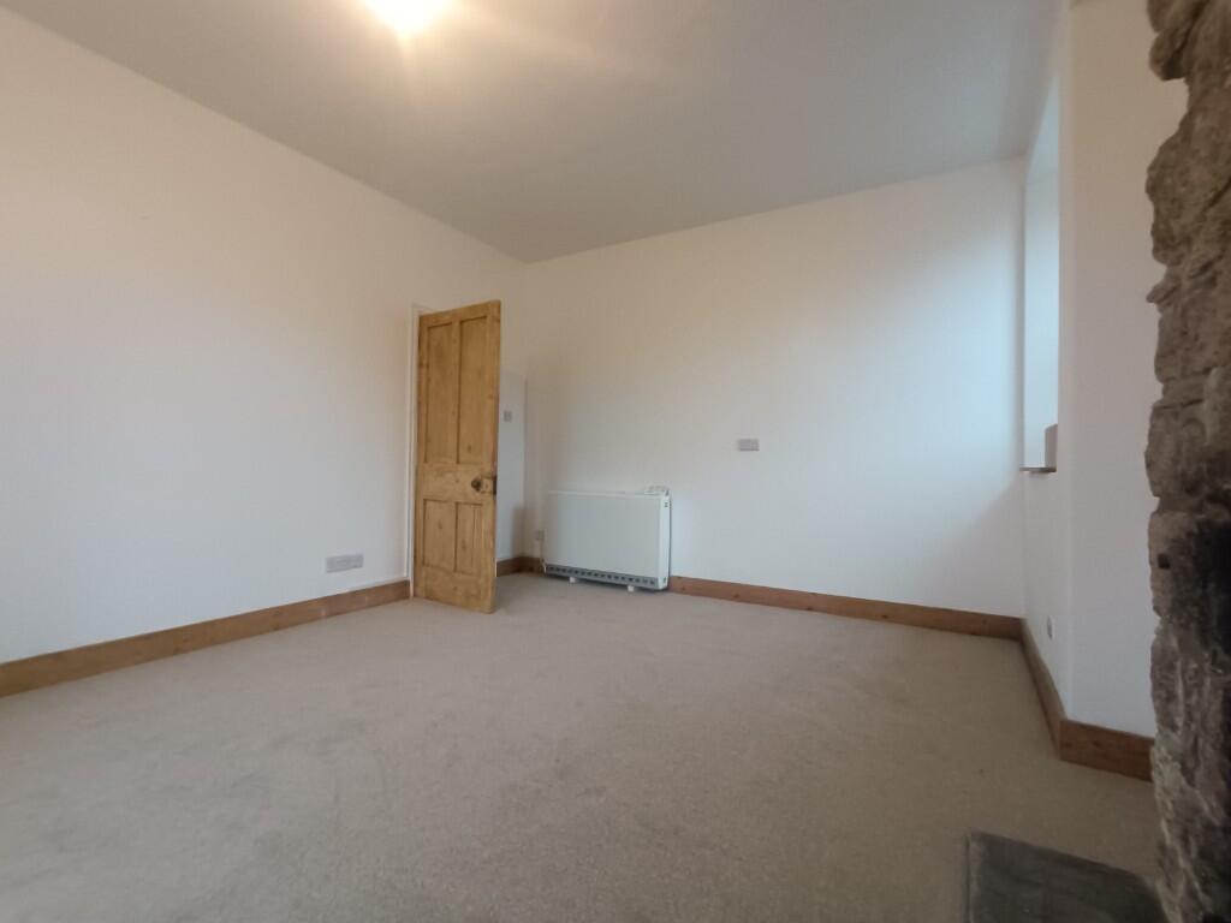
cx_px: 616
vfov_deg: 78.1
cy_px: 462
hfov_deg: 94.5
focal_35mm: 16
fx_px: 569
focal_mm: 1.66
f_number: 2.2
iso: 635
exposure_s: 1/50
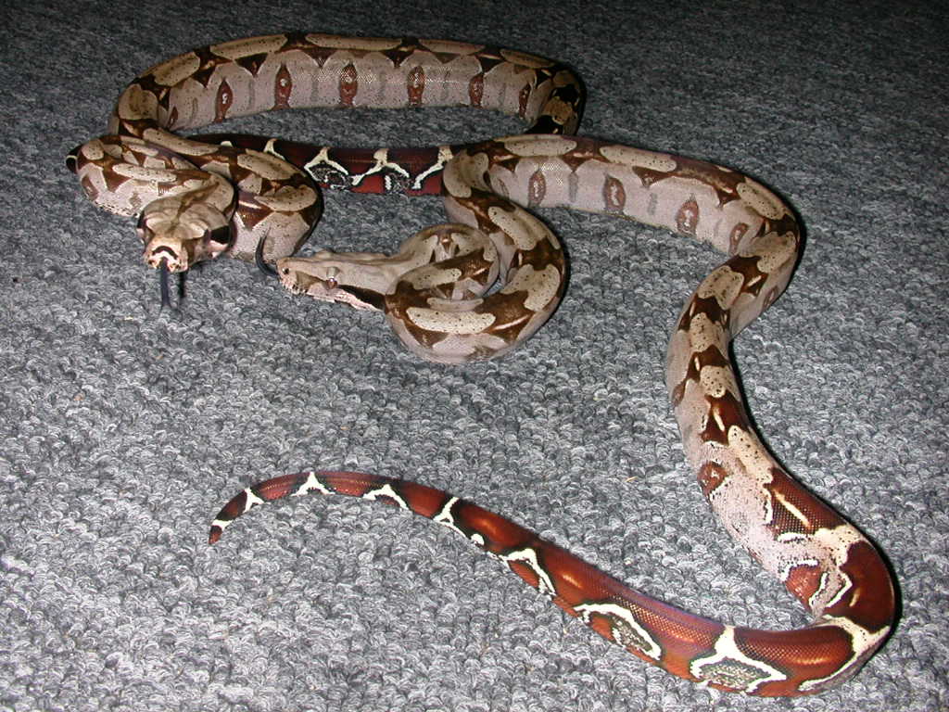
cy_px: 356
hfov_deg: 50.1
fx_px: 1014
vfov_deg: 38.7
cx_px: 474
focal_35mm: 37
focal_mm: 5.6
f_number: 4.5
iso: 100
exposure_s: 1/59.9
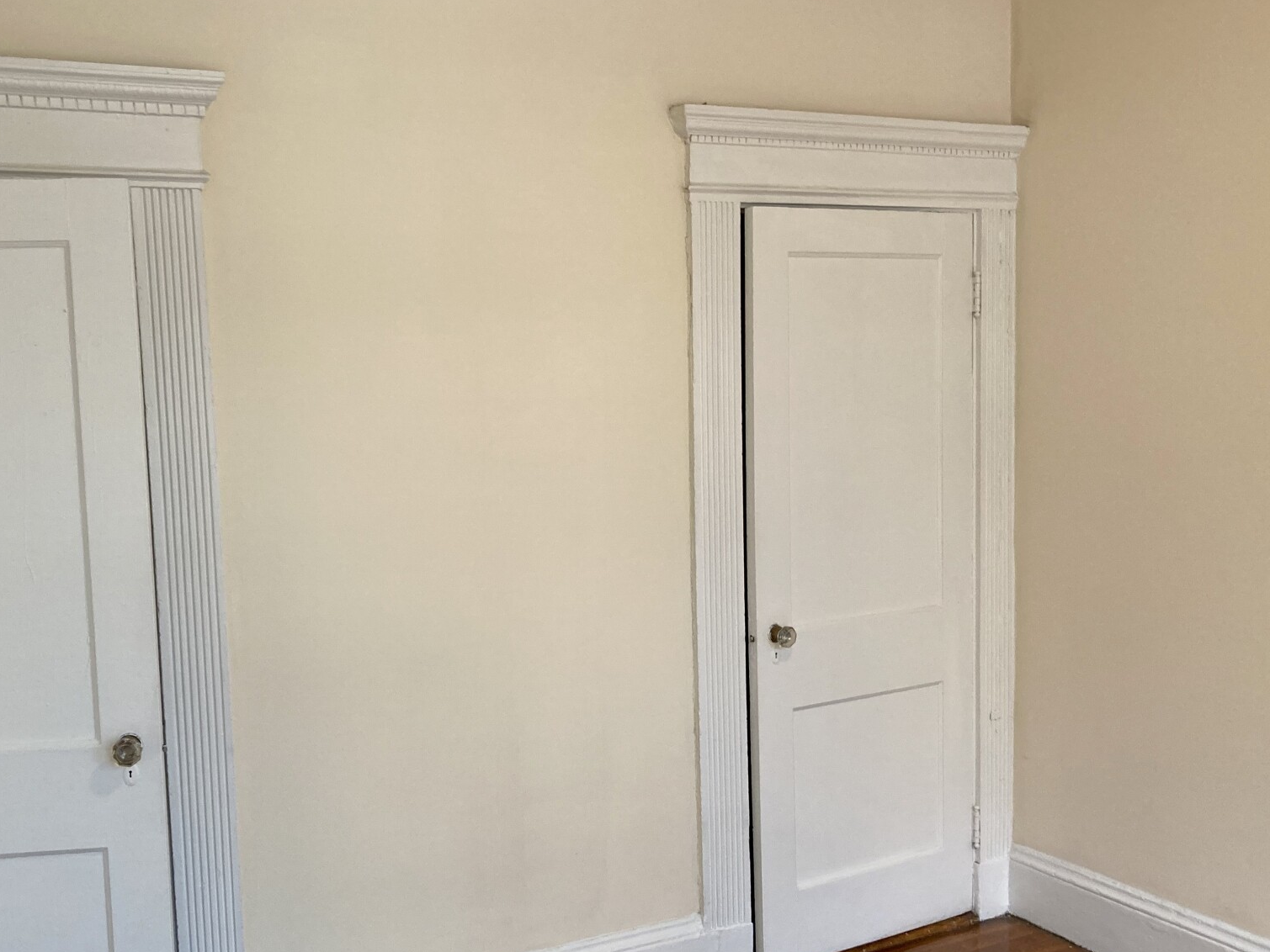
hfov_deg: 48.9
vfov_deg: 37.6
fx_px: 1394
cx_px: 556
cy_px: 558
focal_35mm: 38
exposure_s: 1/60
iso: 100
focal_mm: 3.99
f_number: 1.8
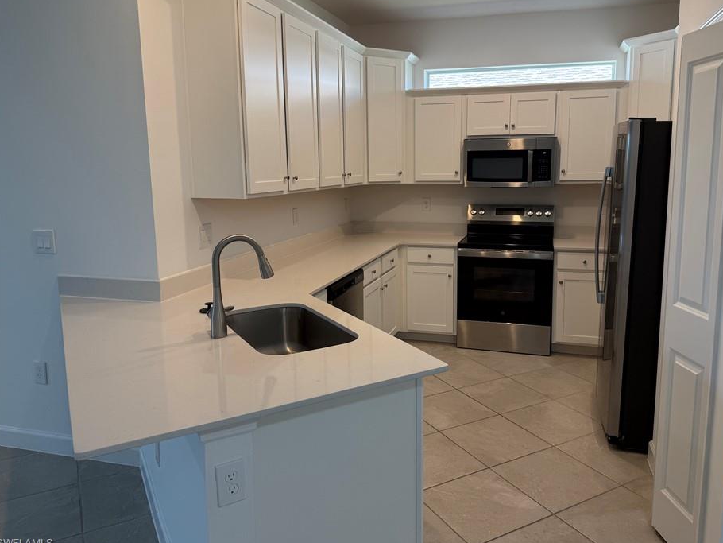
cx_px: 401
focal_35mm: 27
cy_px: 246
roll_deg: +0.1
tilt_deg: -7.9
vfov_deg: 51.3
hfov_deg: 65.1
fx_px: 564
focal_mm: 6.76
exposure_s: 1/120
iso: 80
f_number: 1.78
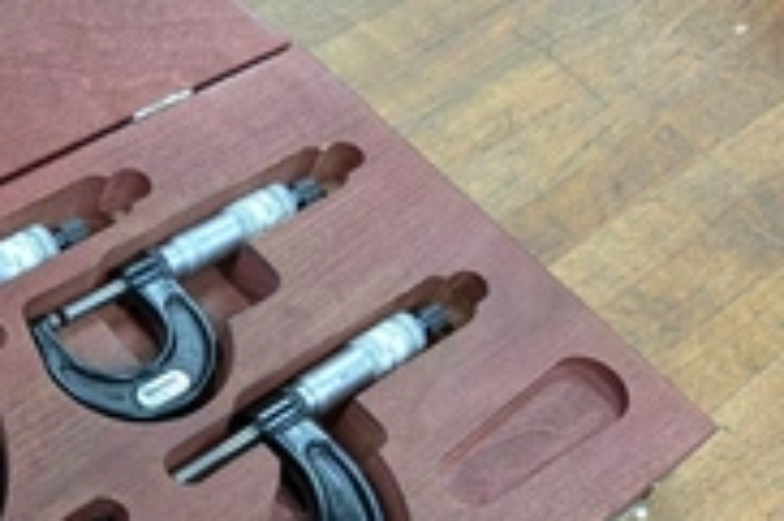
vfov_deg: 23.5
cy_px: 532
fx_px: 1197
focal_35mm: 55
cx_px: 30
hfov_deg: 33.7
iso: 268
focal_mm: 6.9
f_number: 1.68
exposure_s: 1/120
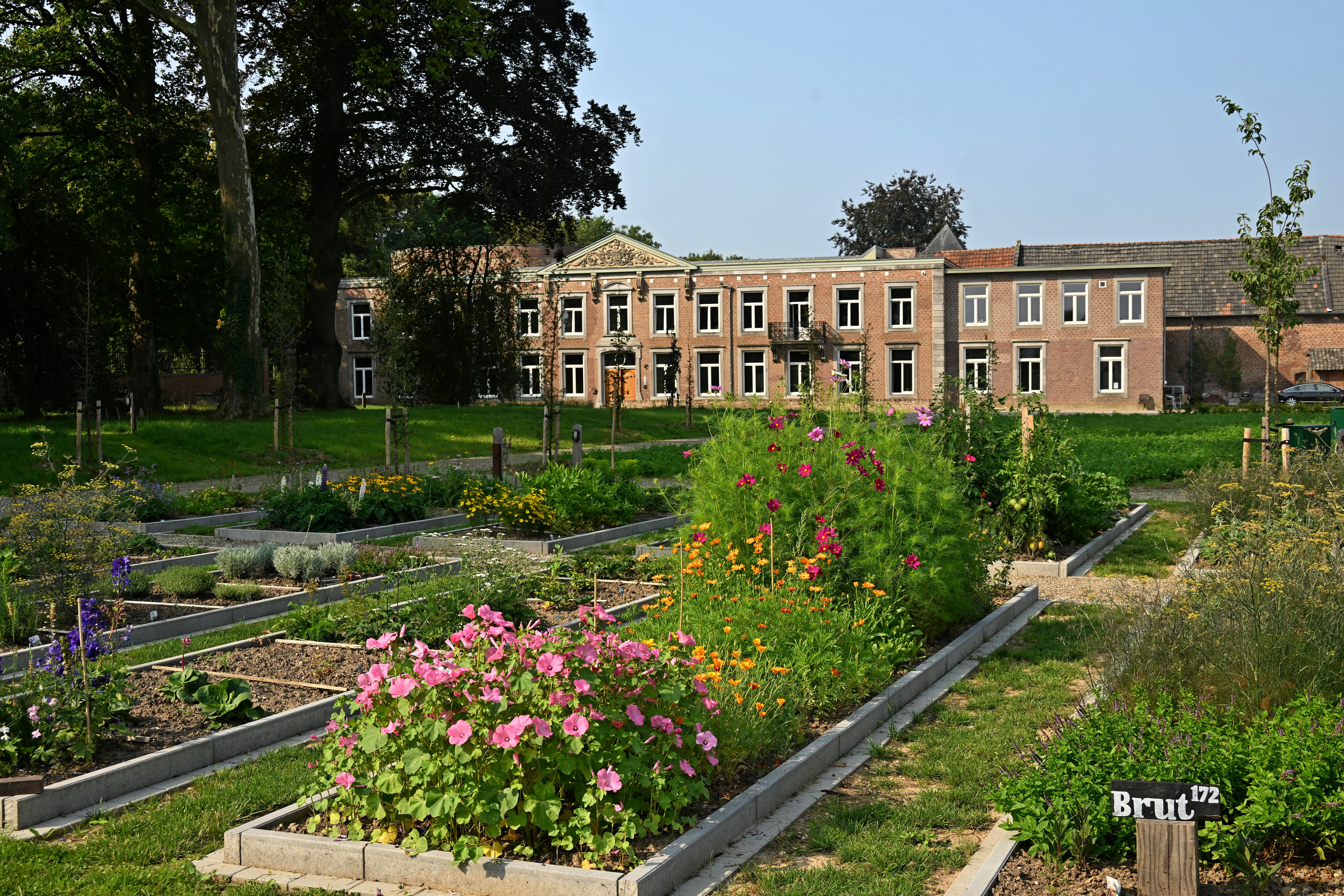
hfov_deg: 47.4
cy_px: 448
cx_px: 672
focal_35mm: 41
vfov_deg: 32.6
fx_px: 1531
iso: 250
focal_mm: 41
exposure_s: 1/500
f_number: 8
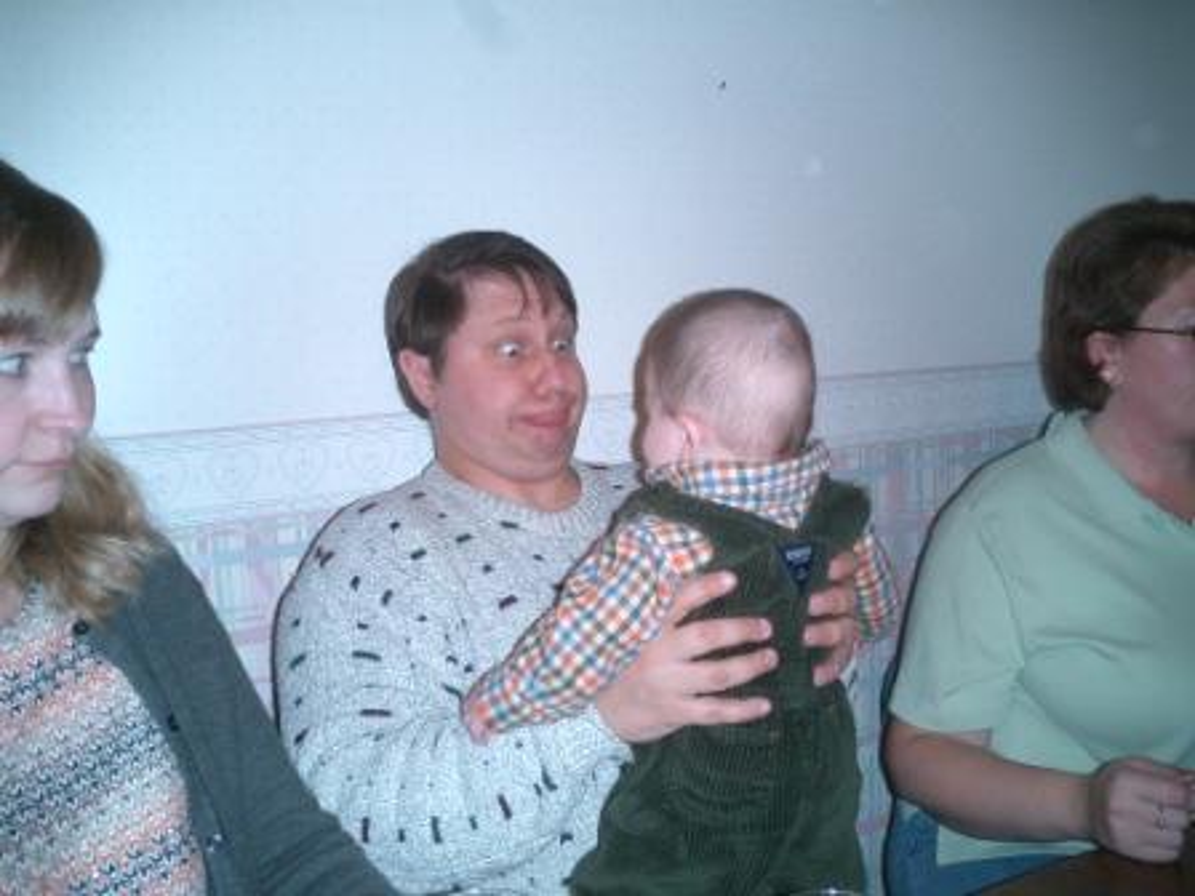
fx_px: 1208
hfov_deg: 52.6
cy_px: 448
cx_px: 598
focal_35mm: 35
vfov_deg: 40.7
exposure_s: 1/40
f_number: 4.2
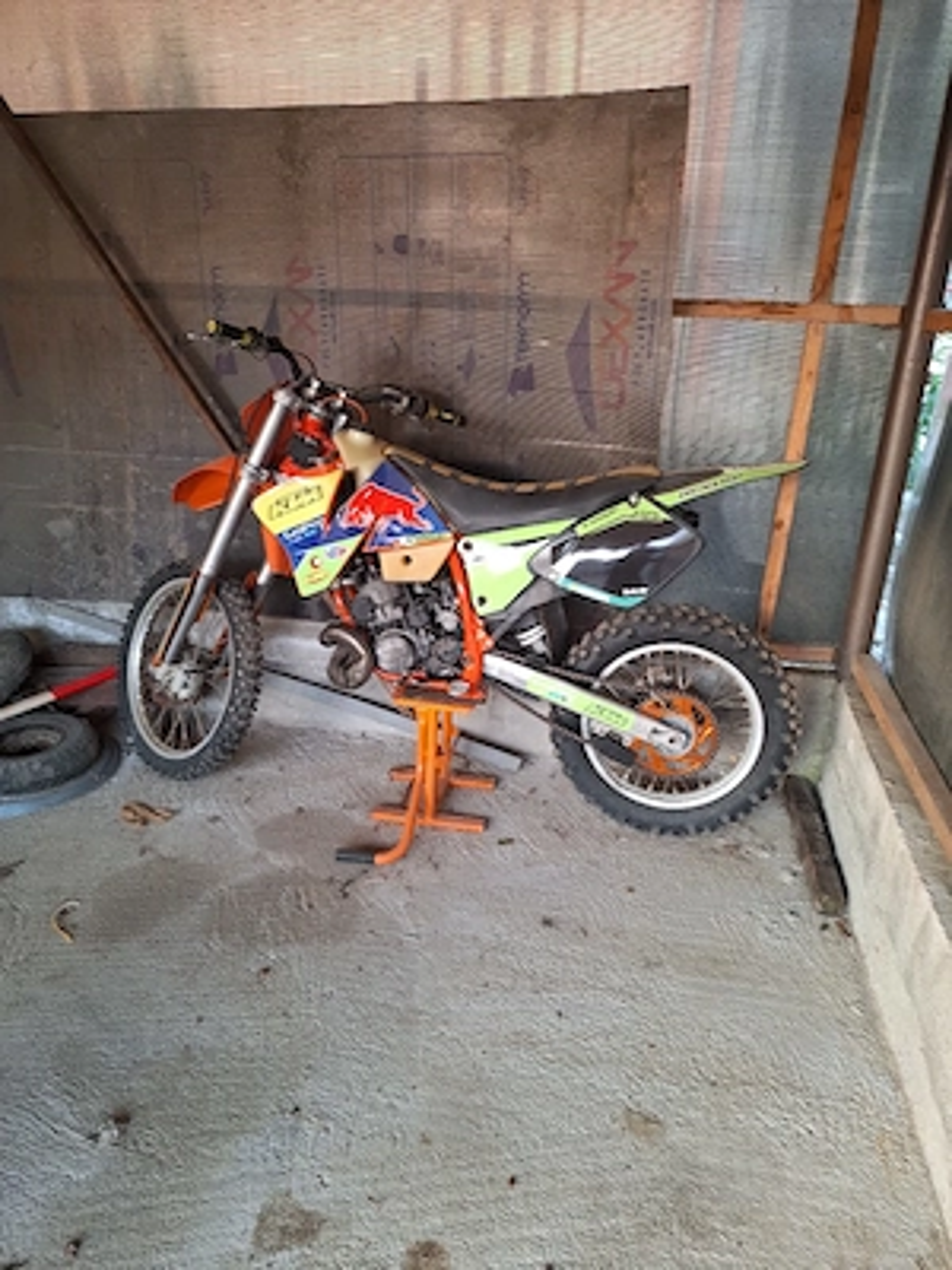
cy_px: 635
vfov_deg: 73.9
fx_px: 843
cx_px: 476
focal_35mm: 23
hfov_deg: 58.9
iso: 250
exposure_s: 1/33
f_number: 1.8
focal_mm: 5.54
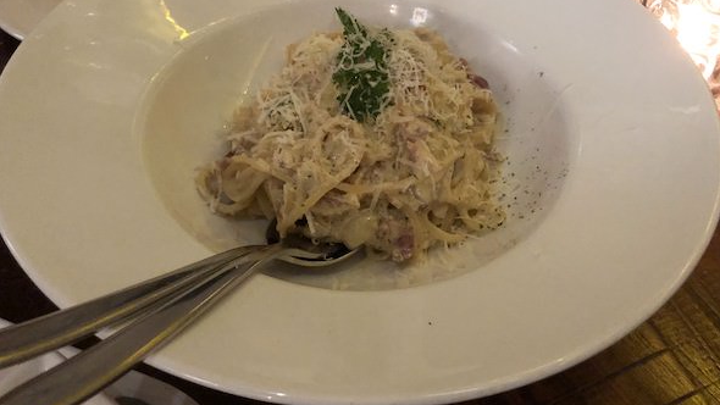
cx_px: 365
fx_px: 592
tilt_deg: -44.9
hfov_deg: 62.6
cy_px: 162
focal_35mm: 31
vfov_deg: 37.6
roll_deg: -2.6
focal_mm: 3.99
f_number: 1.8
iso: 80
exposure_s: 1/4
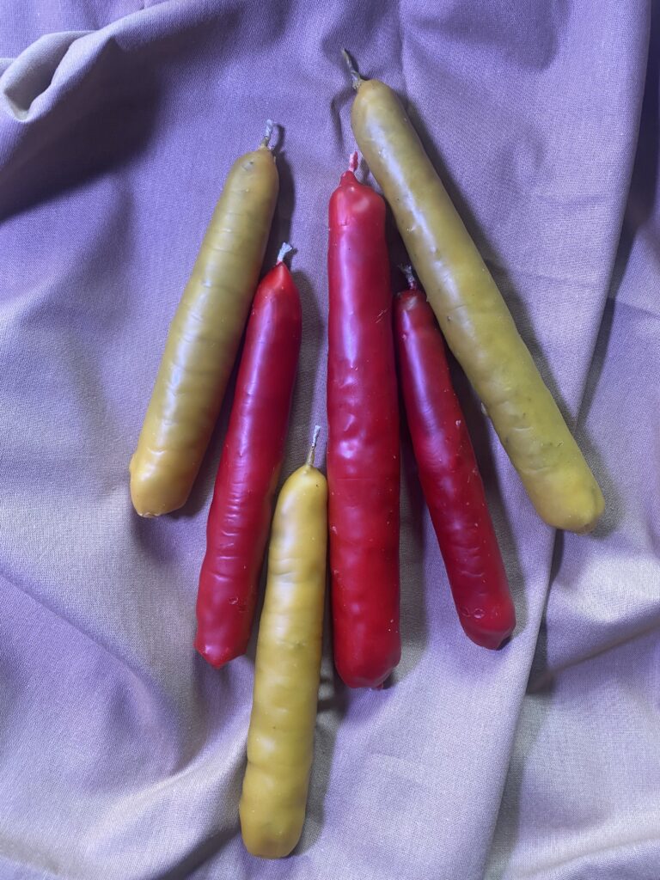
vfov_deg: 67.3
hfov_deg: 53.1
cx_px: 330
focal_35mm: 26
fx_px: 661
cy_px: 440
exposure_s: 1/79
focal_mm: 4.25
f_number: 1.8
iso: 125
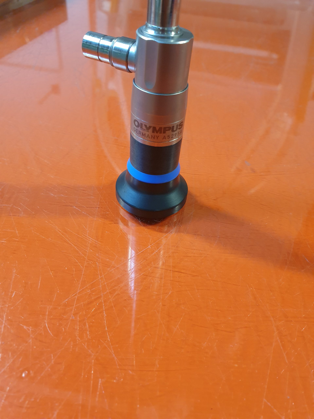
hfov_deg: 53.1
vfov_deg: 67.3
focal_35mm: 26
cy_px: 210
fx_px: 314
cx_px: 157
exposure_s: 1/33
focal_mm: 4.3
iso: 250
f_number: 2.4
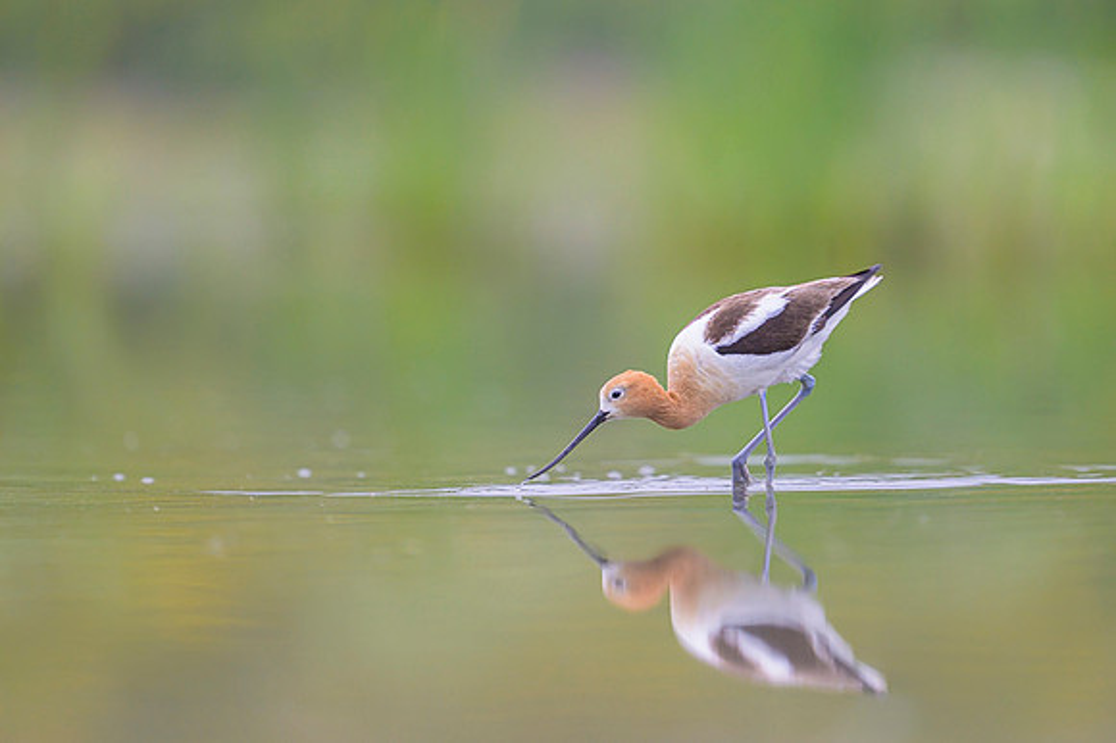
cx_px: 670
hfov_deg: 4.3
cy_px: 326
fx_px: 14900
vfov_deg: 2.9
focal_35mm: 481
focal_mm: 400
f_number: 2.8
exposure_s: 1/1600
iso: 800
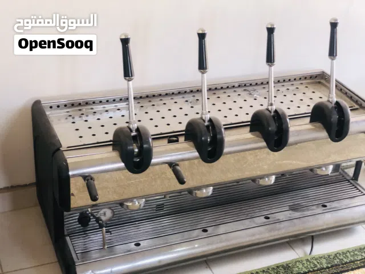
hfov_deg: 33.8
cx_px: 182
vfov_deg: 25.7
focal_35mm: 57
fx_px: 601
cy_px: 137
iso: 80
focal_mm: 6.6
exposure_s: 1/30
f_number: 2.8
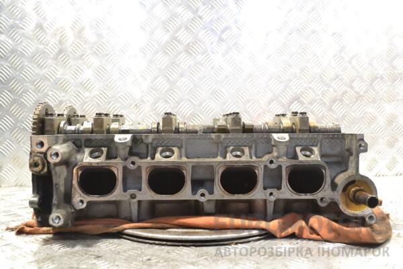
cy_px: 134
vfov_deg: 40.0
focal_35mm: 33
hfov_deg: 57.2
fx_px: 369
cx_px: 202
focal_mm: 22
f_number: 5.6
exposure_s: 1/125
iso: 3200
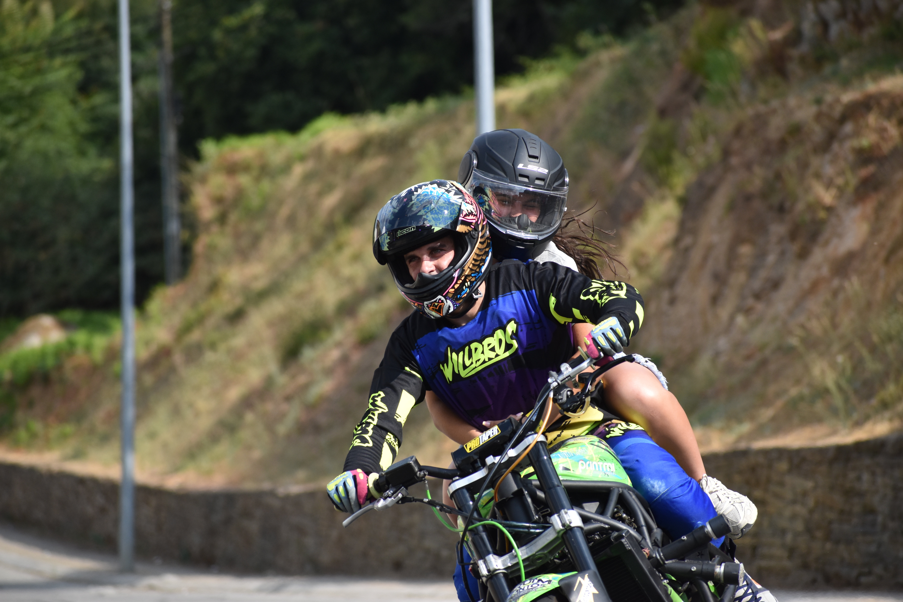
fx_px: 6772
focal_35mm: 270
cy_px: 301
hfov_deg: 7.6
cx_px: 452
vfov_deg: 5.1
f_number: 5.6
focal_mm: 180
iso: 400
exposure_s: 1/1250
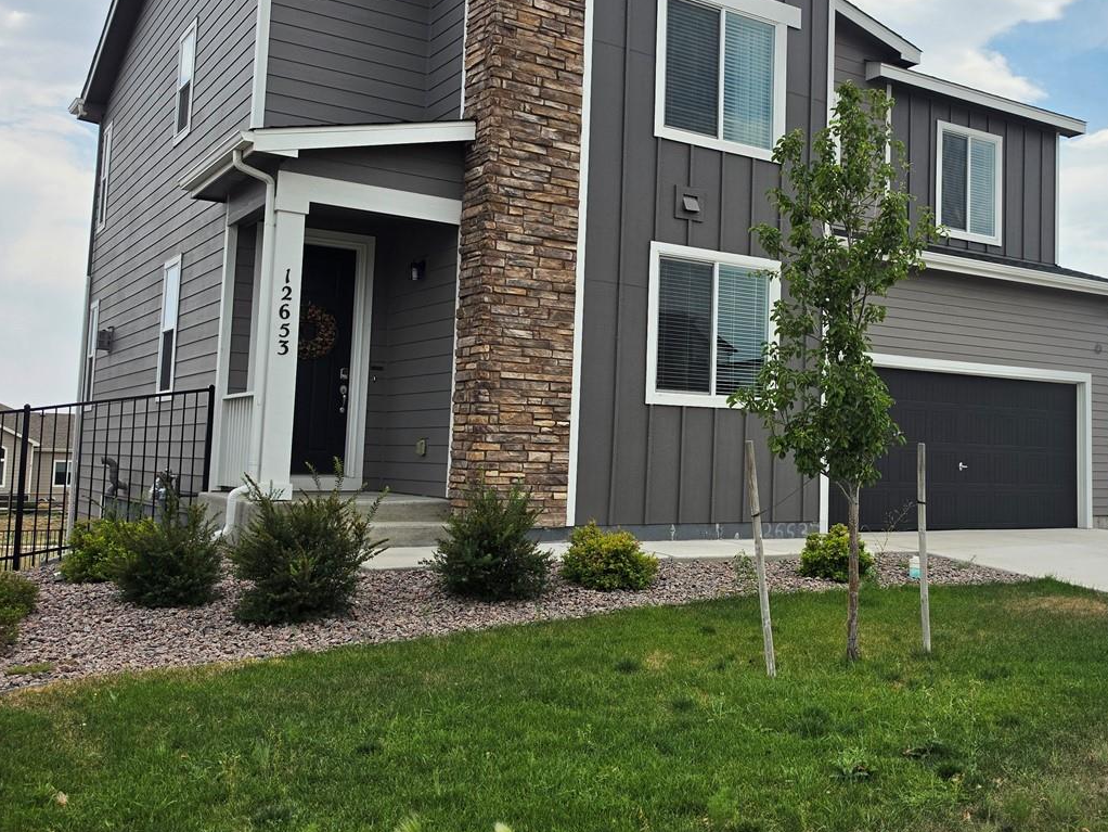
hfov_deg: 49.8
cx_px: 795
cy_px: 358
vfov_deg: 39.6
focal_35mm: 36
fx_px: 1153
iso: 40
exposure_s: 1/7939
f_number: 1.4
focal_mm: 6.5
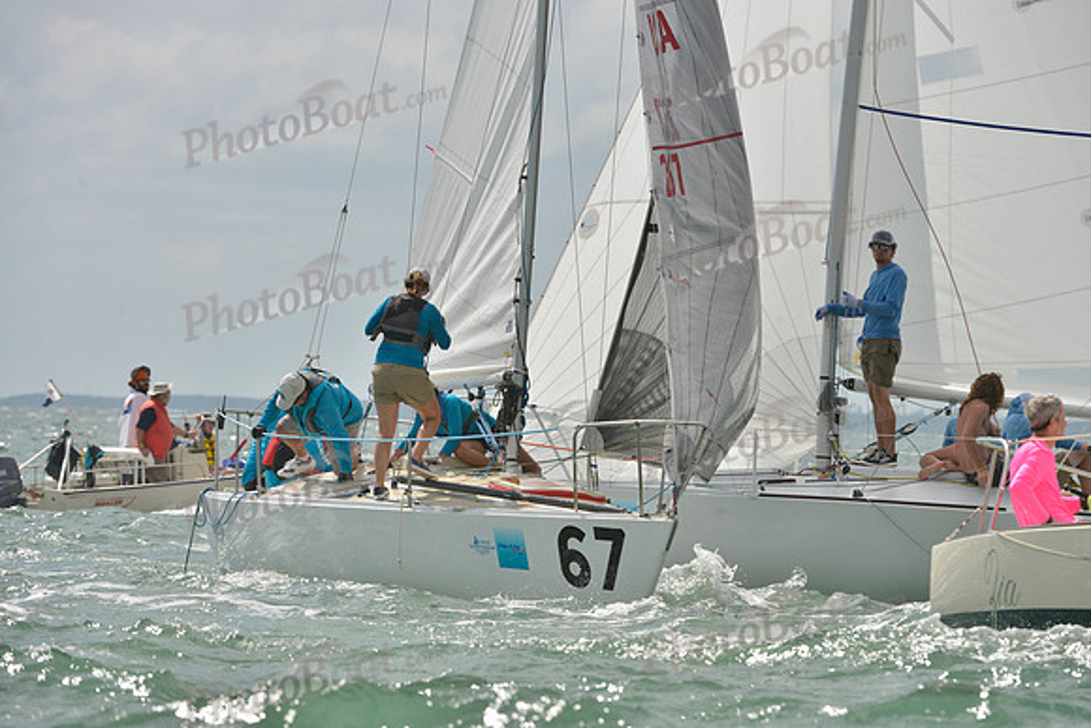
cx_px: 546
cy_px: 364
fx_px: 10306
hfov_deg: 6.1
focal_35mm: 340
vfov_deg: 4.0
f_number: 10
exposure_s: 1/1000
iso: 280
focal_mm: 340
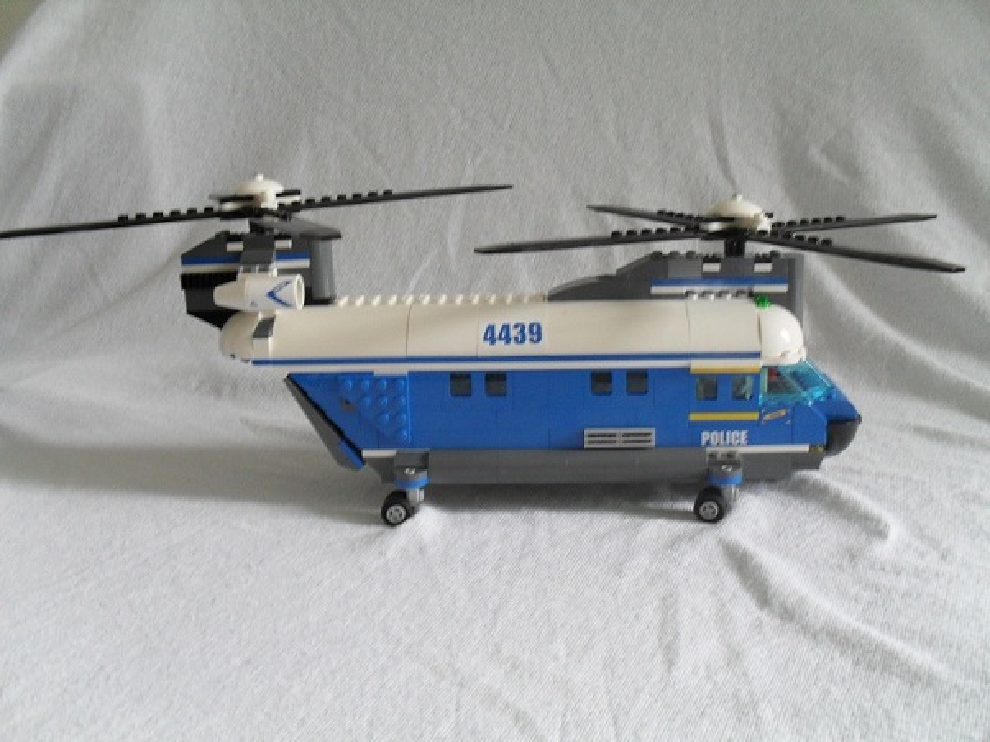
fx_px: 1001
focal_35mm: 35
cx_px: 495
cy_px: 371
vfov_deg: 40.7
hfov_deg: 52.6
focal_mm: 6.3
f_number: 3.2
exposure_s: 1/8
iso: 200
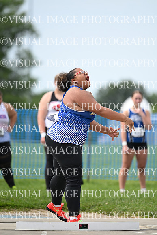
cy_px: 118
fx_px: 2615
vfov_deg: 5.2
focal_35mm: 400
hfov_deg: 3.4
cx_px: 78
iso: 500
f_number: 4.5
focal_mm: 400
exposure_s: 1/2500
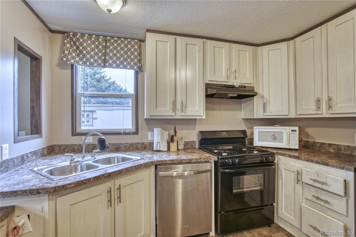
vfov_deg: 70.4
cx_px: 178
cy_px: 118
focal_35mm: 17
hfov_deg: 93.3
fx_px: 168
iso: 500
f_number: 4.5
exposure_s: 1/25
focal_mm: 17
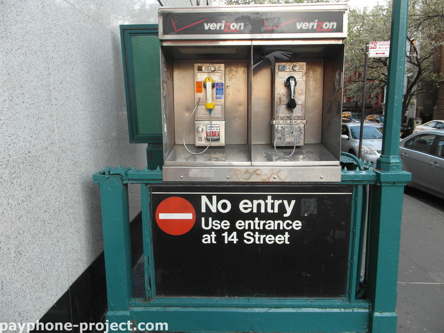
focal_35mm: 23
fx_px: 295
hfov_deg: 73.9
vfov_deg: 58.9
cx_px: 222
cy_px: 166
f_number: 3.5
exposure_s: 1/30
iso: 100
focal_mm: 4.1
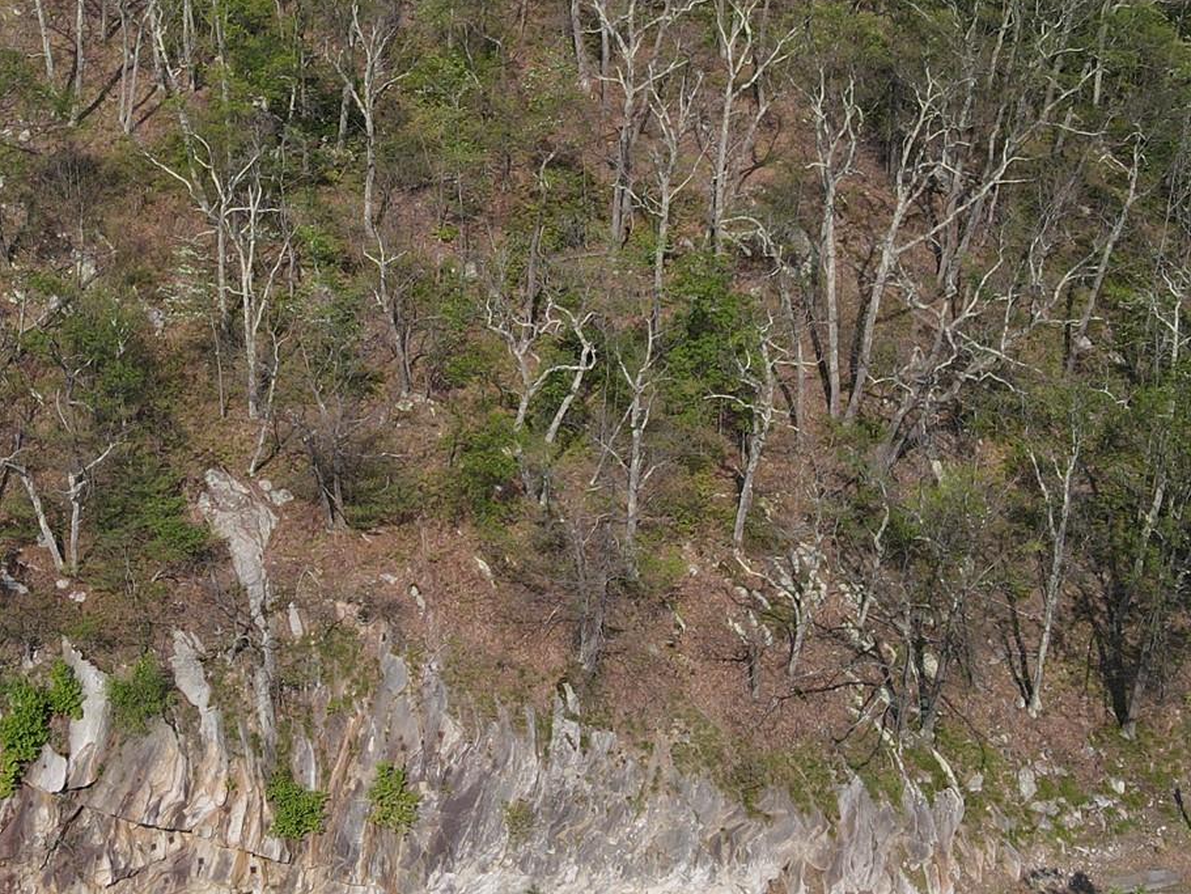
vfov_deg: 26.6
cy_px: 204
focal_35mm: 54
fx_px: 1858
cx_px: 418
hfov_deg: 35.3
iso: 100
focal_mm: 4.5
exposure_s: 1/725
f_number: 2.8
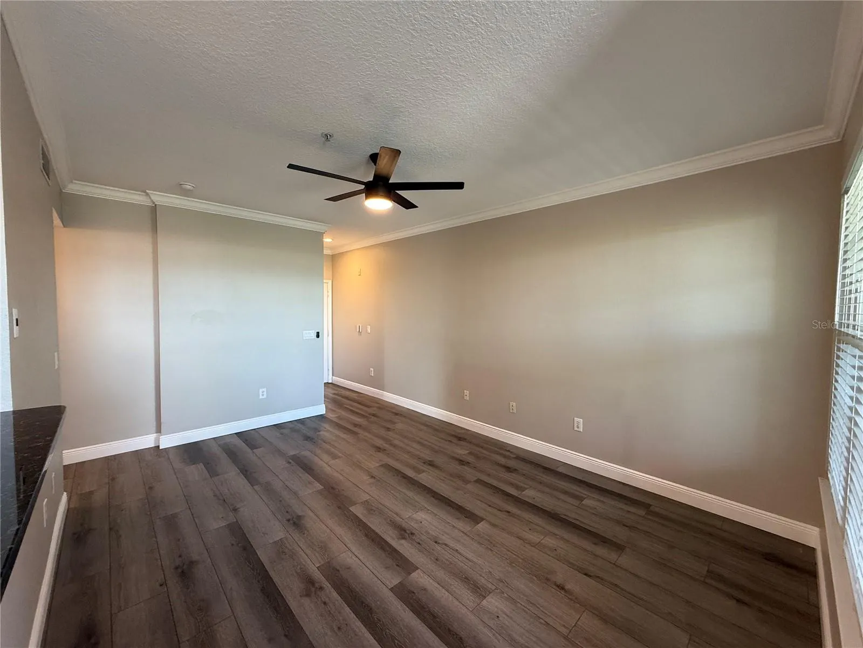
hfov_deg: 102.1
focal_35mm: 14
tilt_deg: -2.9
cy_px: 324
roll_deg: -0.1
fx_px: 349
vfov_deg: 85.7
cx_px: 432
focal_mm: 2.22
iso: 200
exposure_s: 1/60
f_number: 2.2
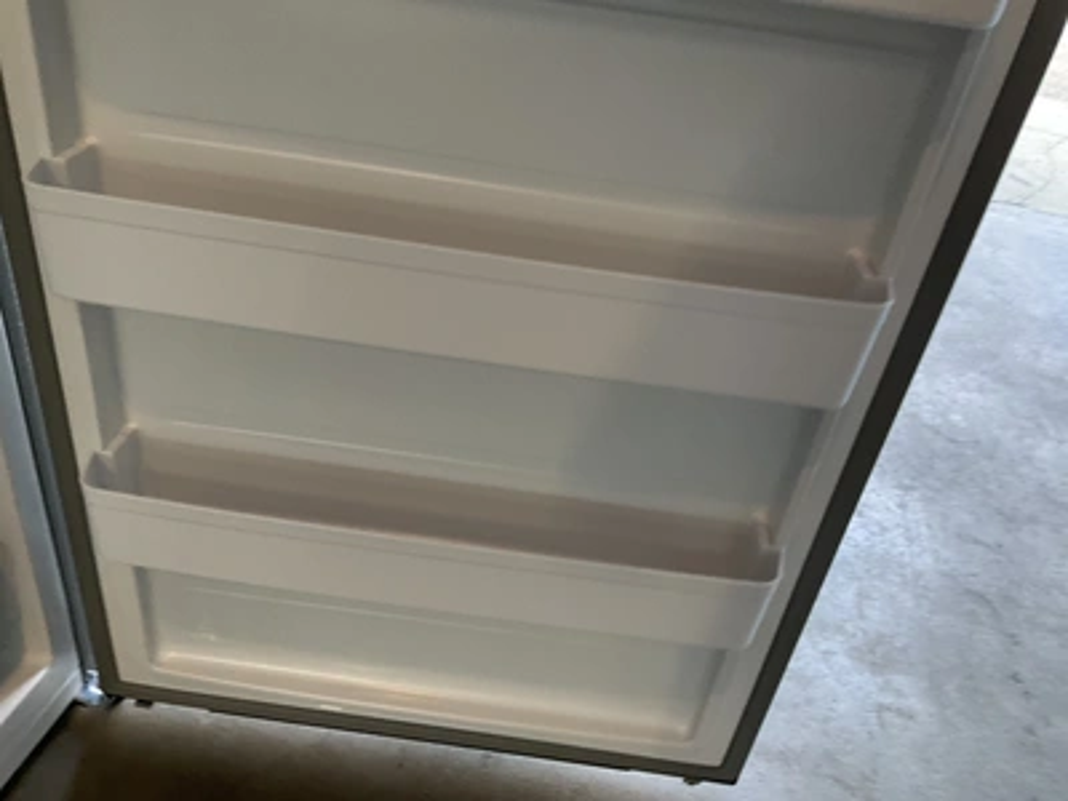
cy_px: 400
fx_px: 895
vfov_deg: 48.2
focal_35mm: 29
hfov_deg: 61.7
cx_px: 534
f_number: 1.8
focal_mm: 3
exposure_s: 1/60
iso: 80
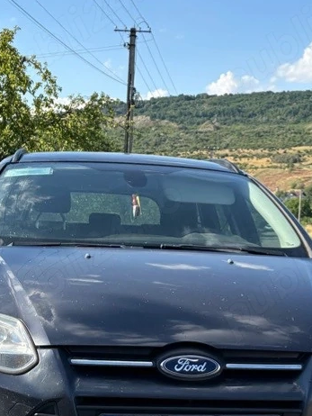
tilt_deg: -6.2
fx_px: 900
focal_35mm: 75
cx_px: 145
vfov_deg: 25.8
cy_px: 294
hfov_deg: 19.7
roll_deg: +0.0
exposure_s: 1/2075
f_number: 1.6
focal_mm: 5.96
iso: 50
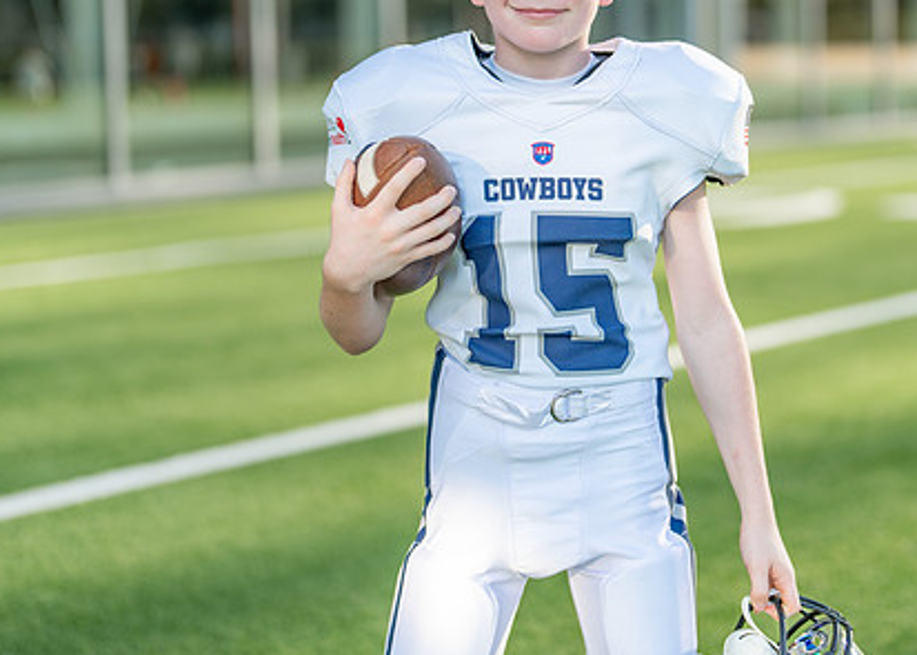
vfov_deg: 17.8
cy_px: 175
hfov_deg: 24.8
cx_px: 563
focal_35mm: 80
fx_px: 2083
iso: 100
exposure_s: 1/2500
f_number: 1.2
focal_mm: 50
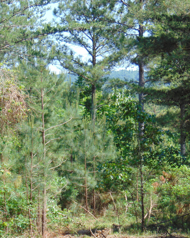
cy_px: 124
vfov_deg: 13.9
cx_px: 95
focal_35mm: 139
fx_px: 977
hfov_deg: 11.1
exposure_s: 1/250
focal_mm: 23.9
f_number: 4
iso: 80
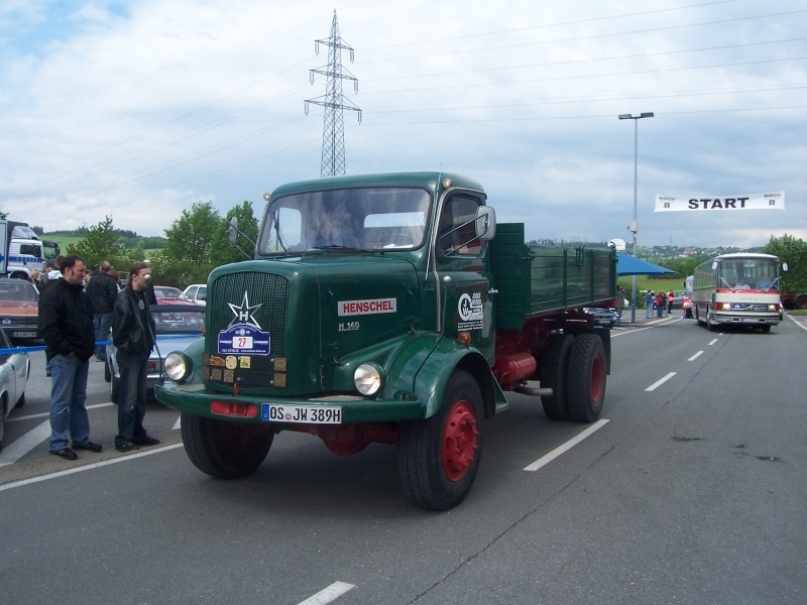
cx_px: 404
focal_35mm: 34
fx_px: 793
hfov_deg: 54.0
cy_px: 302
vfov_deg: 41.8
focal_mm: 5.6
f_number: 5.6
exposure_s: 1/350
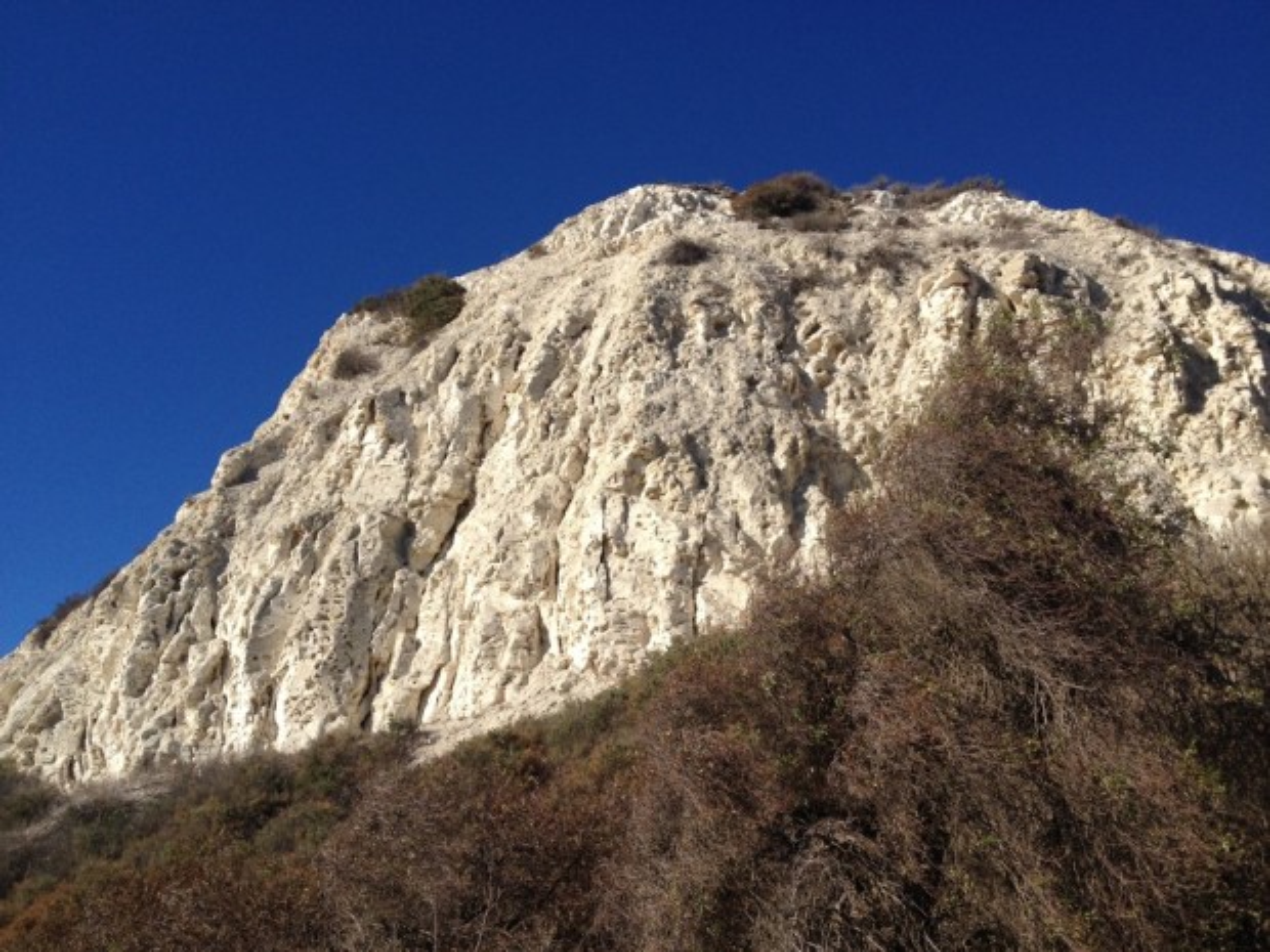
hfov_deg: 52.6
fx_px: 1284
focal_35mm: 35
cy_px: 476
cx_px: 635
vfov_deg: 40.7
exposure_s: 1/2404
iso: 50
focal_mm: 4.28
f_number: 2.4
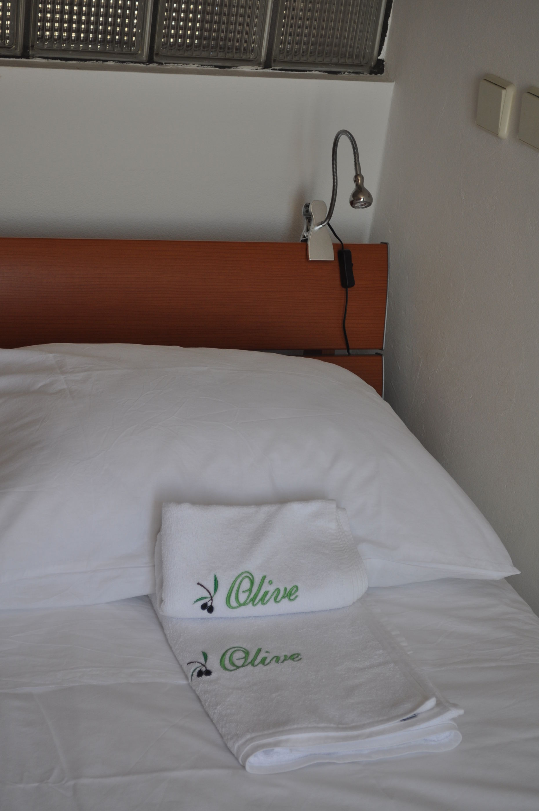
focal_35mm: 68
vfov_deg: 29.9
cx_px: 270
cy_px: 406
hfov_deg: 20.1
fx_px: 1520
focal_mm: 45
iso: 250
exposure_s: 1/125
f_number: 5.6
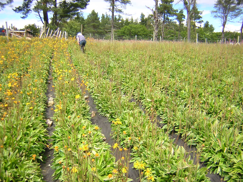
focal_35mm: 36
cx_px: 122
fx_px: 253
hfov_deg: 51.4
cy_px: 91
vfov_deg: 39.7
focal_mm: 4.7
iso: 100
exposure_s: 1/518
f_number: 2.6
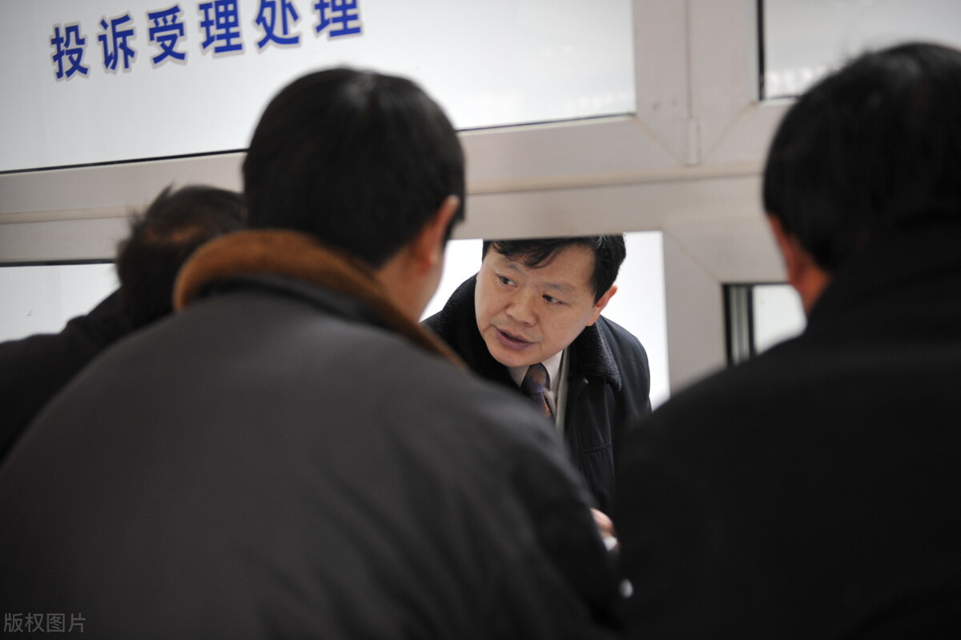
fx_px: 1281
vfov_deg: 28.1
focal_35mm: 48
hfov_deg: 41.1
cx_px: 480
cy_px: 320
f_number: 2.8
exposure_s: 1/15
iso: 500
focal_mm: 48
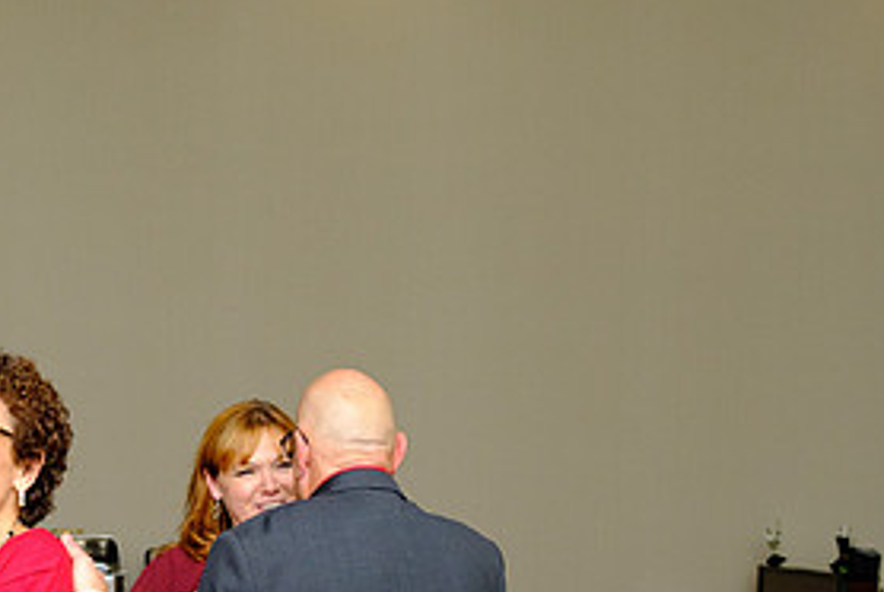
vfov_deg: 17.9
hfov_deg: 26.4
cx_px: 169
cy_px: 555
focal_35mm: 75
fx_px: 1844
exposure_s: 1/250
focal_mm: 24.3
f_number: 4.5
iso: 1600
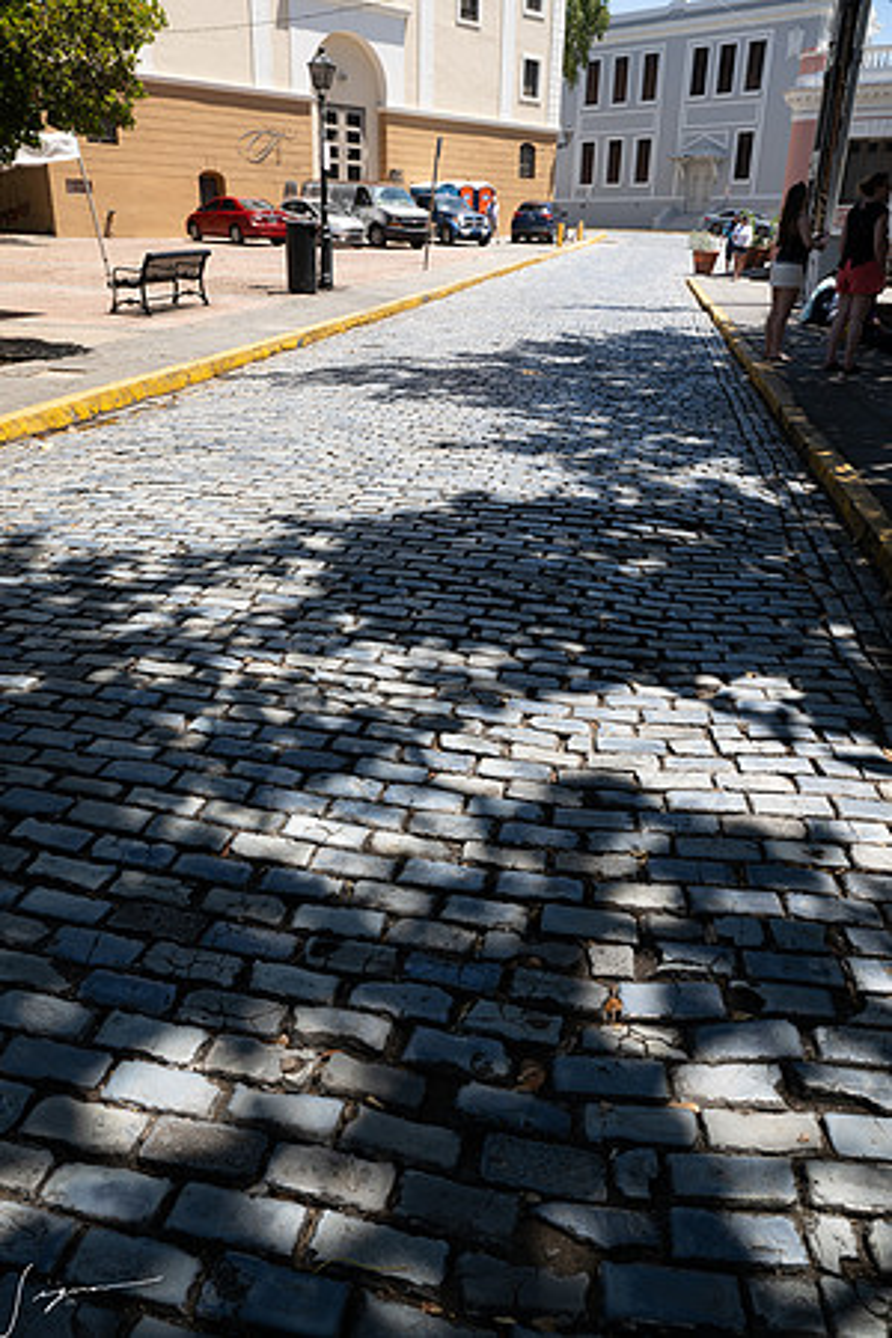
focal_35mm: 26
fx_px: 985
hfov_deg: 48.7
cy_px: 669
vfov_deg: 68.4
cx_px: 446
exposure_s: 1/125
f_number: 8
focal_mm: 26.5
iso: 180
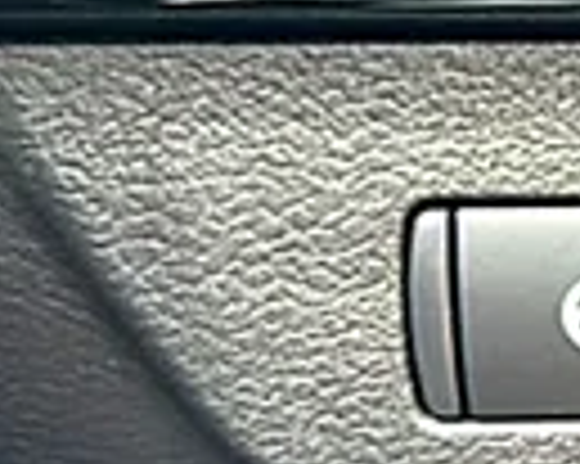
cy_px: 101
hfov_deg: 10.5
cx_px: 1371
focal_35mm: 159
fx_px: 2727
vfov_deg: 9.7
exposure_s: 1/142
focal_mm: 6.86
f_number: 1.78
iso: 125
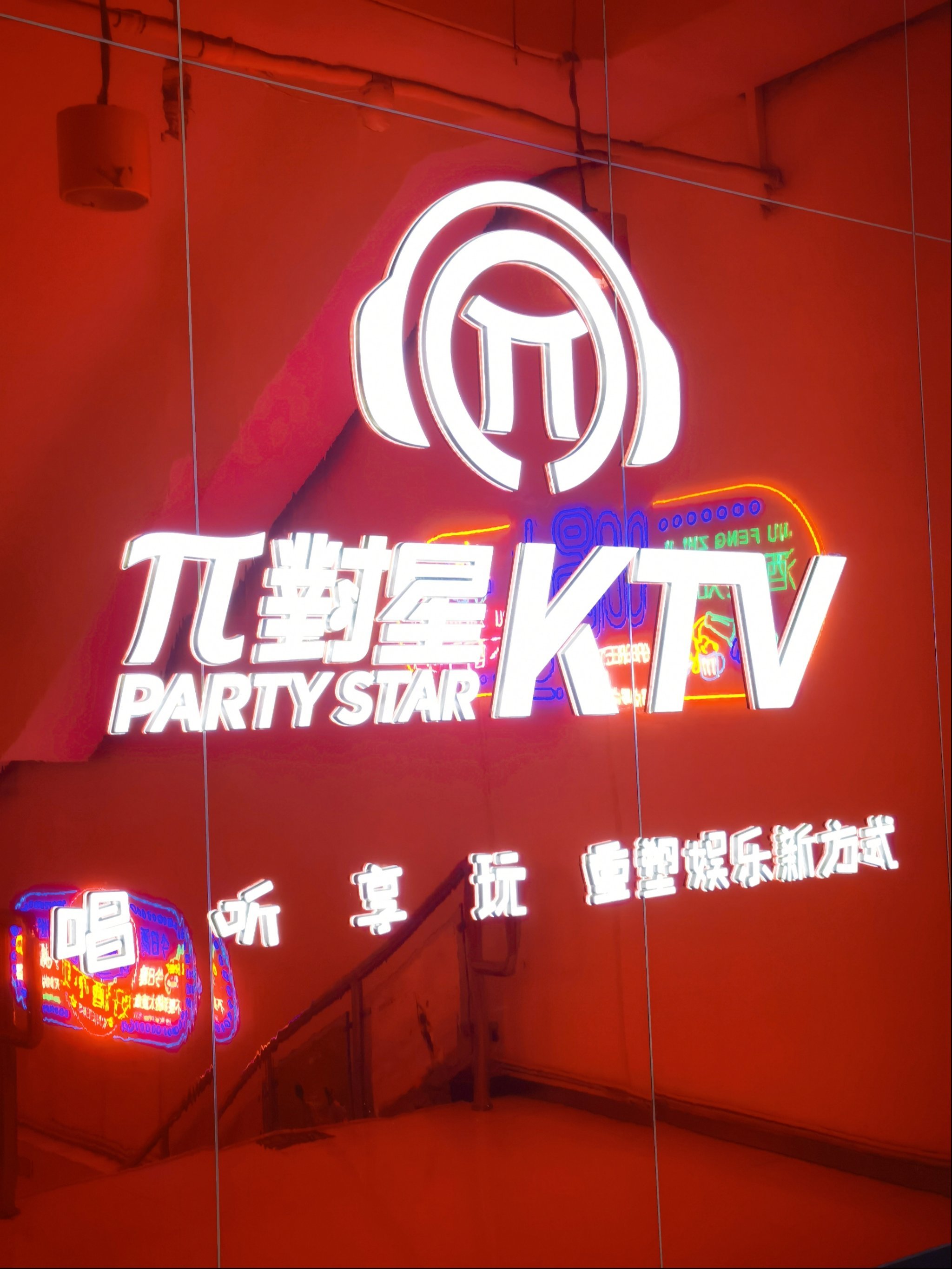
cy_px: 634
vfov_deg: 39.7
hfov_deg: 30.3
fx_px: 1760
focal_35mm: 48
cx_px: 476
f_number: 1.9
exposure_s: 1/112
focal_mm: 6.67
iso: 50
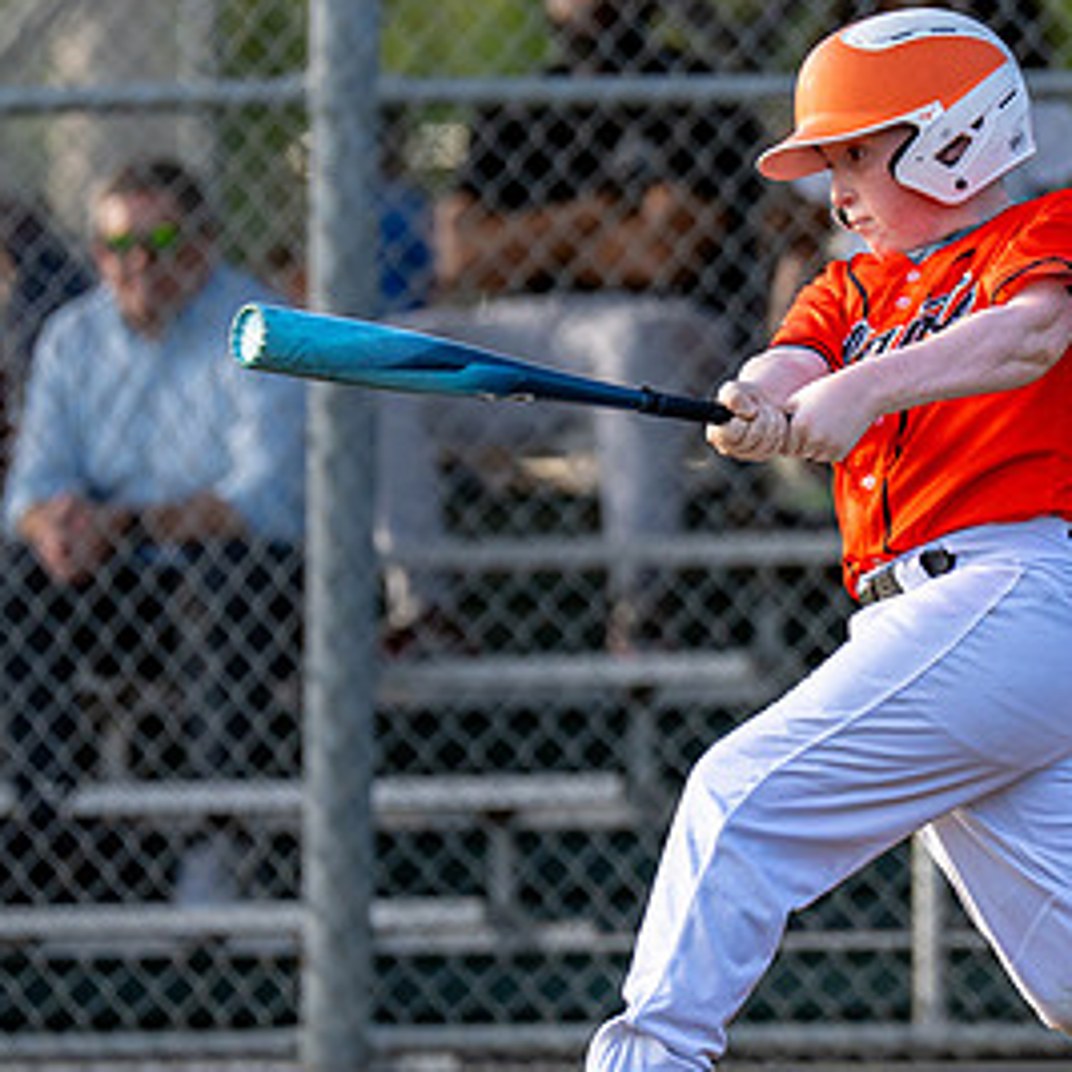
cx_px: 997
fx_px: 25367
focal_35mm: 724
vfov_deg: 2.4
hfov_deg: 2.4
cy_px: 422
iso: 400
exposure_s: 1/2000
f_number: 2.8
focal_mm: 200
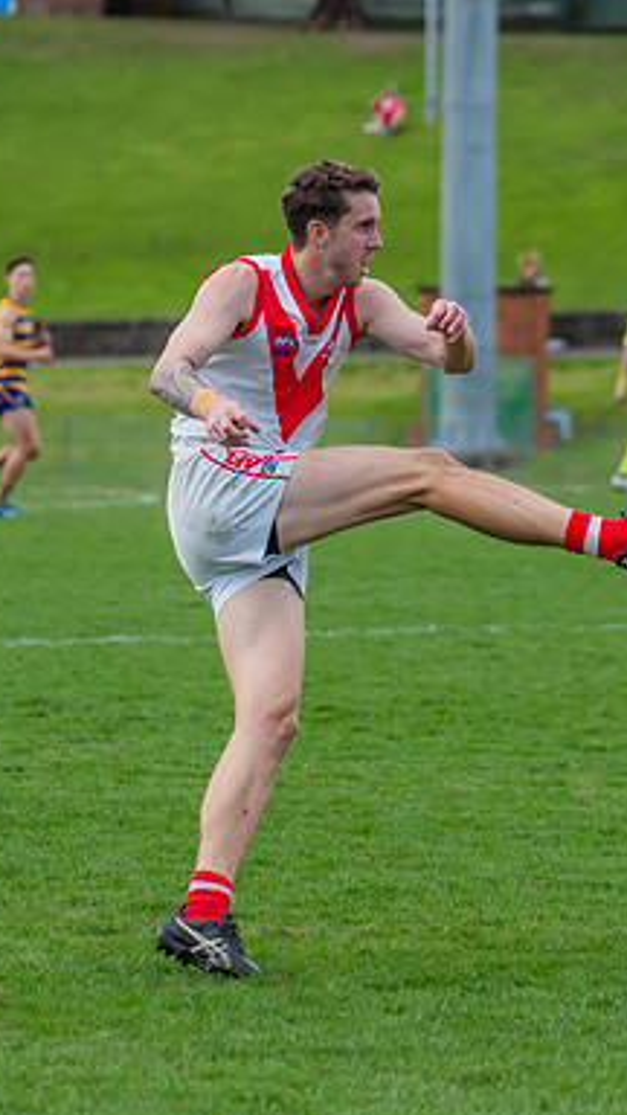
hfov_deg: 3.9
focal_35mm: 312
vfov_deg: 6.9
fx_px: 9222
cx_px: 461
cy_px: 505
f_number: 5.6
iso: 800
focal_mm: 170
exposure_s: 1/1600
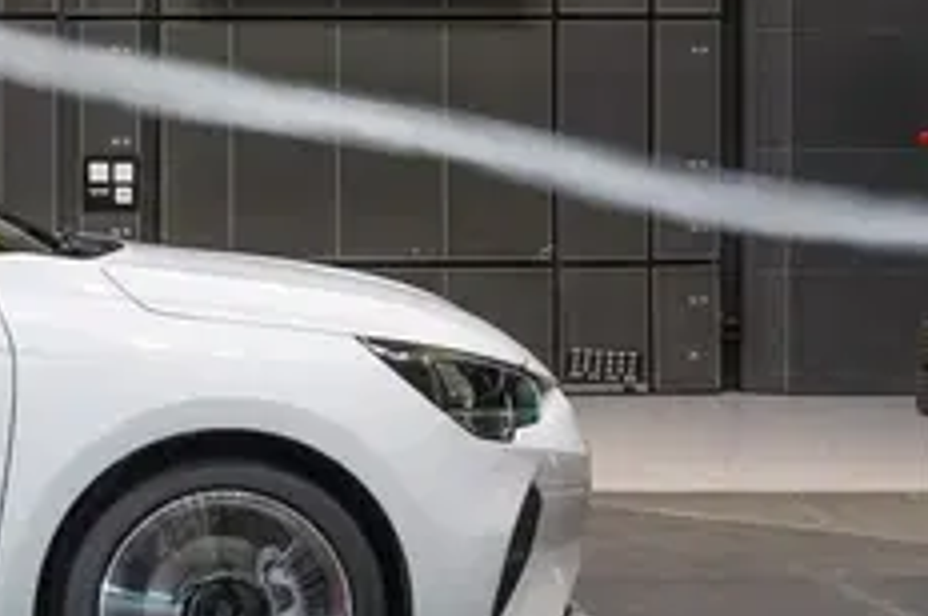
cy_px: 210
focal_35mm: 107
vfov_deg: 12.7
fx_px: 2754
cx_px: -348
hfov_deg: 17.7
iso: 200
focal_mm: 31
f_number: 8
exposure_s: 1/15
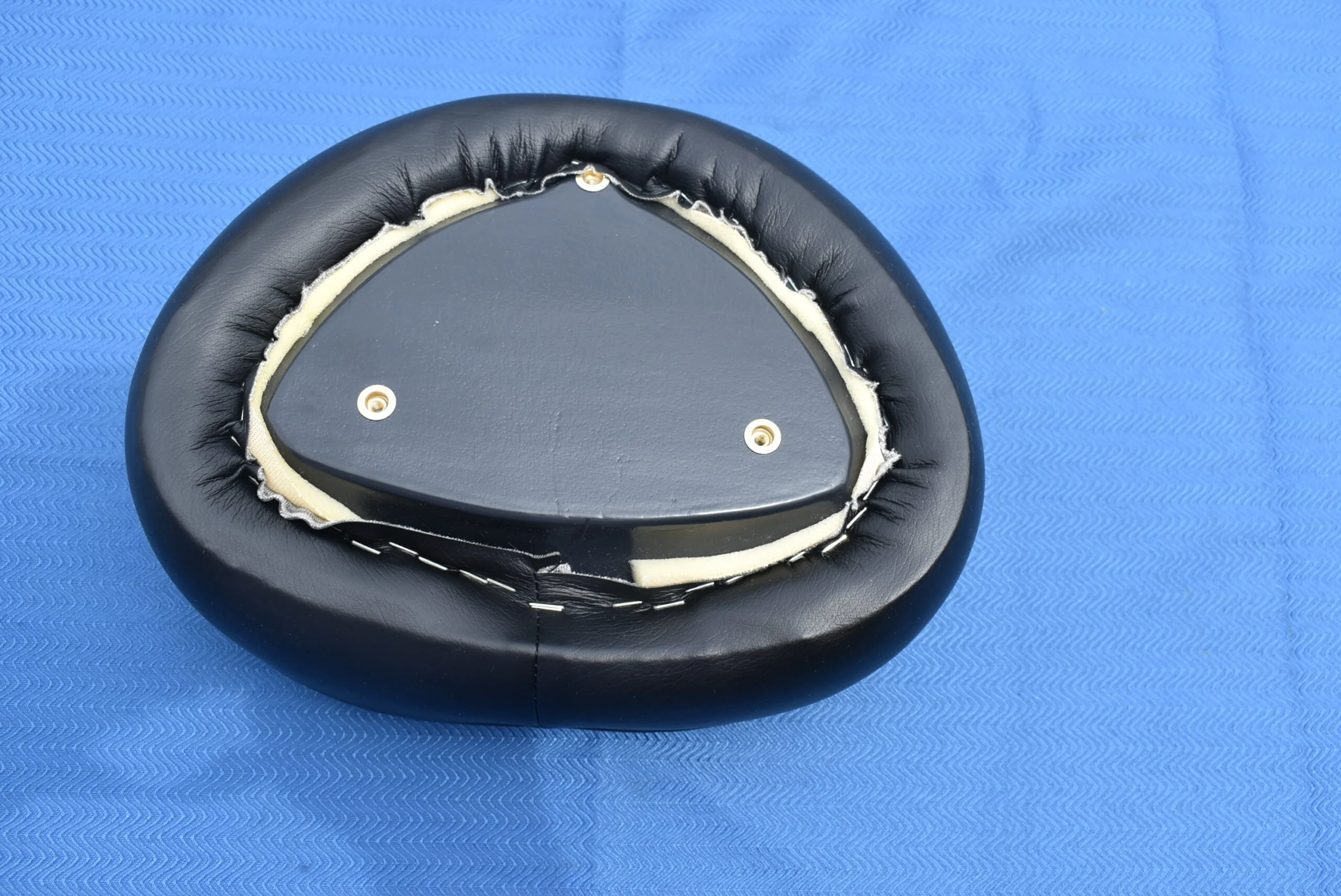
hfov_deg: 55.1
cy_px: 448
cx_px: 670
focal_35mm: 34
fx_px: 1286
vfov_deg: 38.4
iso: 200
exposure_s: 1/400
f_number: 7.1
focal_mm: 23
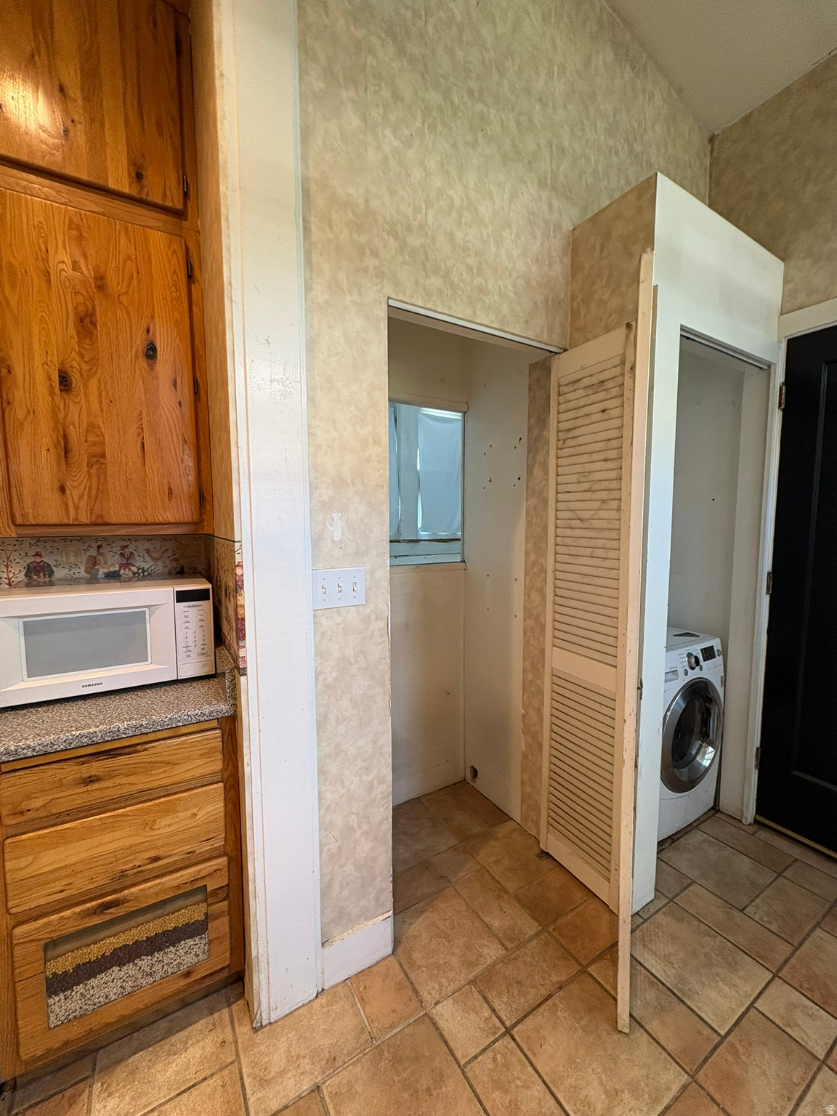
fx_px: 451
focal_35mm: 14
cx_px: 418
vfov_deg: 102.1
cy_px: 558
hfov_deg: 85.7
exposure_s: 1/60
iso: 125
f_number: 2.2
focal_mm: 2.22
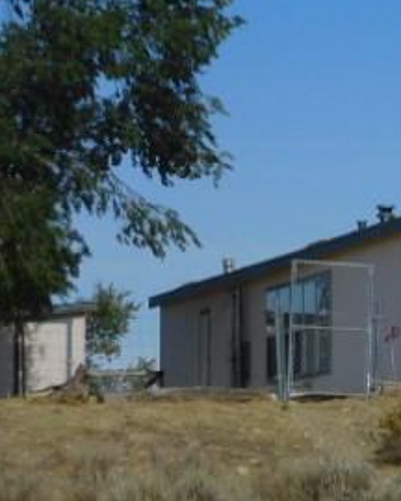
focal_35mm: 243
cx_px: 542
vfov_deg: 7.9
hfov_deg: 6.3
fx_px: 3605
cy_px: 356
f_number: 4.8
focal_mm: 18.8
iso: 125
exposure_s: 1/1600
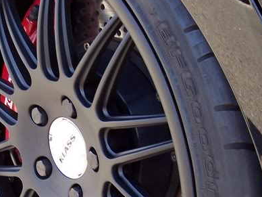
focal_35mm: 103
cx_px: 51
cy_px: 144
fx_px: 780
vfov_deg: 14.3
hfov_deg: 18.9
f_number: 3.4
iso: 100
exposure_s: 1/60
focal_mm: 8
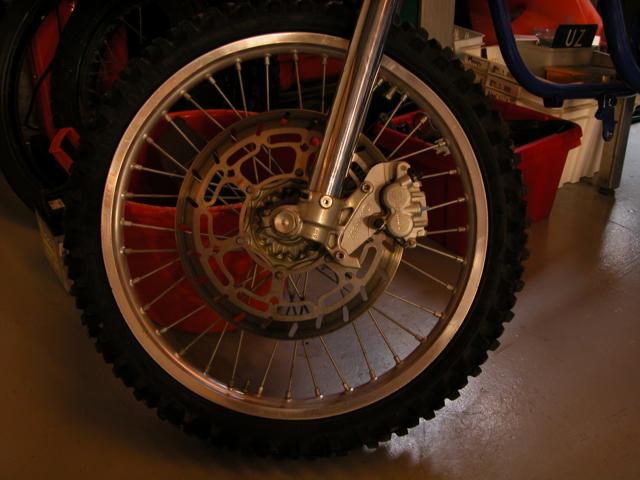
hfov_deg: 52.6
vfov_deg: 40.7
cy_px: 240
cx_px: 320
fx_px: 647
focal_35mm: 35
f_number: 3.2
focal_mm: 8.9
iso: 186
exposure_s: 1/5.4
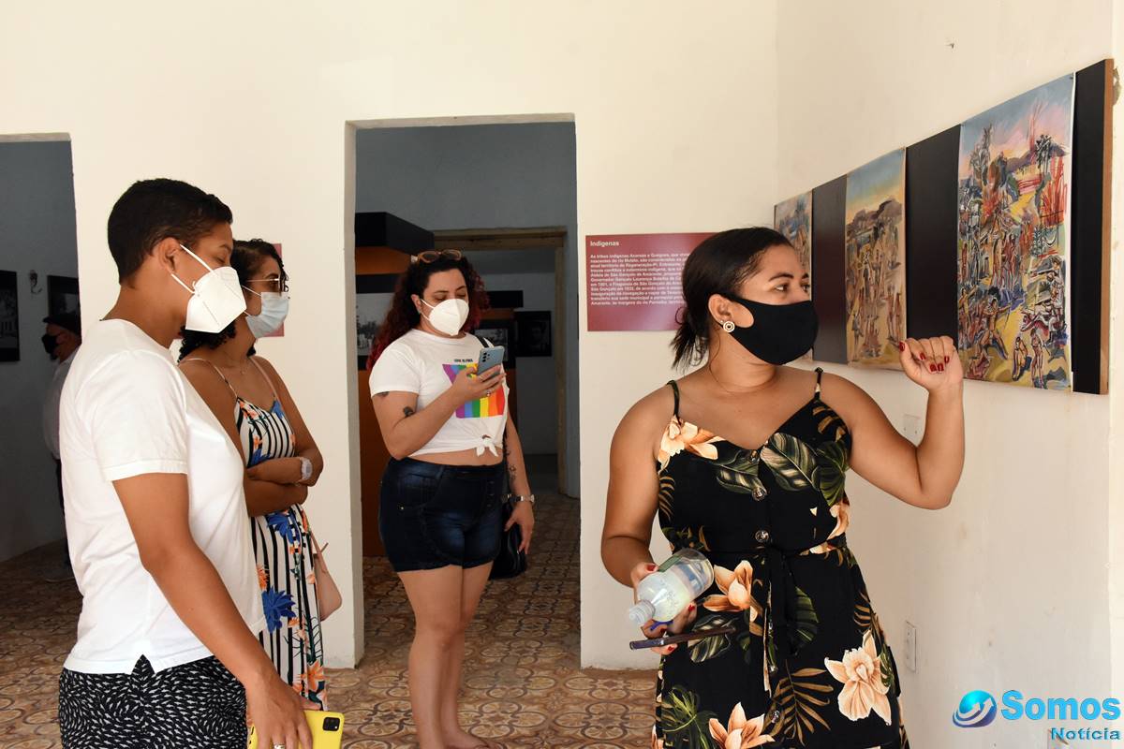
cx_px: 562
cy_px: 374
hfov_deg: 55.1
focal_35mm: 34
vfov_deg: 38.4
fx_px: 1077
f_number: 8
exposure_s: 1/250
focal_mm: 23
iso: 2500
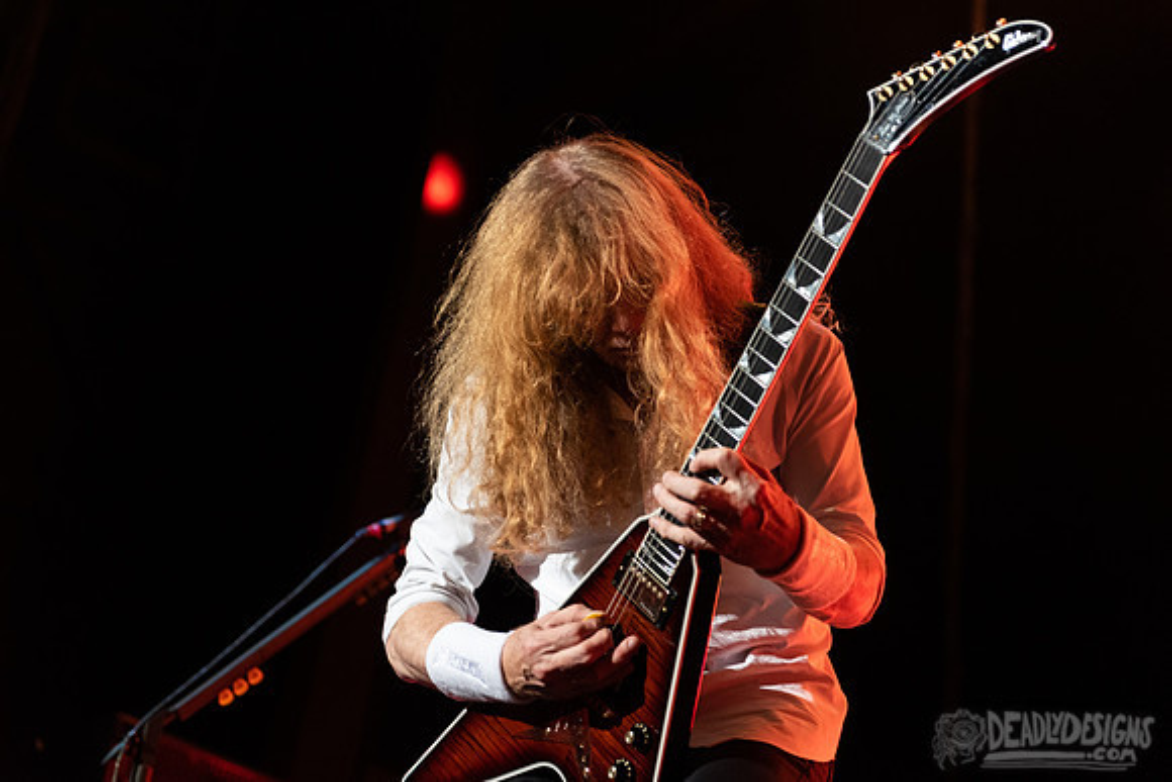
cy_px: 391
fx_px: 2279
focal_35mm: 70
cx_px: 586
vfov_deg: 19.5
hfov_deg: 28.8
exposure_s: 1/320
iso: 2000
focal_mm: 70
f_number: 3.2
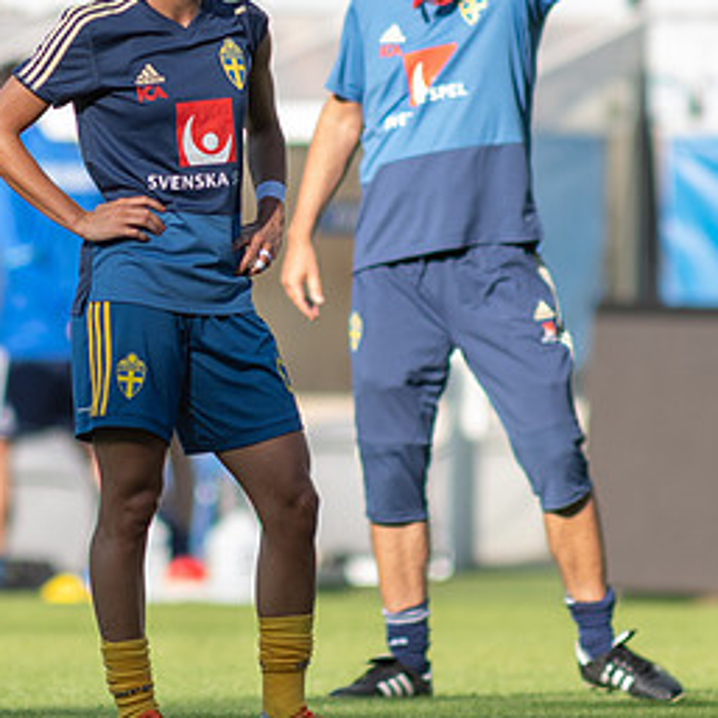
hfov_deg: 1.6
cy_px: 293
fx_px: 25532
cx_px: 181
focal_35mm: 1088
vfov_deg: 1.6
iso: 250
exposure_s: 1/1600
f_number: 2.8
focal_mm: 300
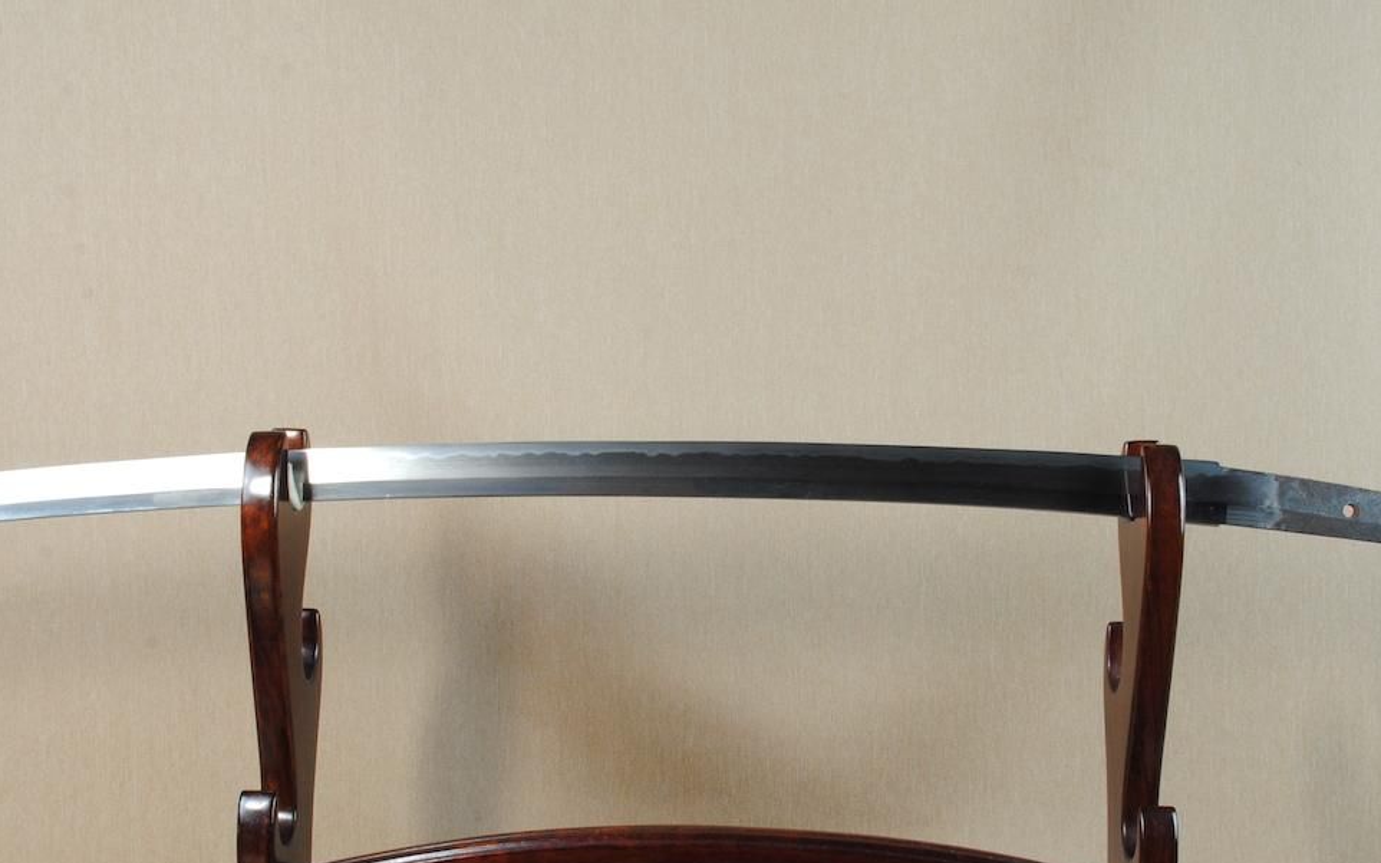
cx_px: 699
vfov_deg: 26.3
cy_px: 489
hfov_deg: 41.1
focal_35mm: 49
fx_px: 1844
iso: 200
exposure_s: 1/2
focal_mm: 22
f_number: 11
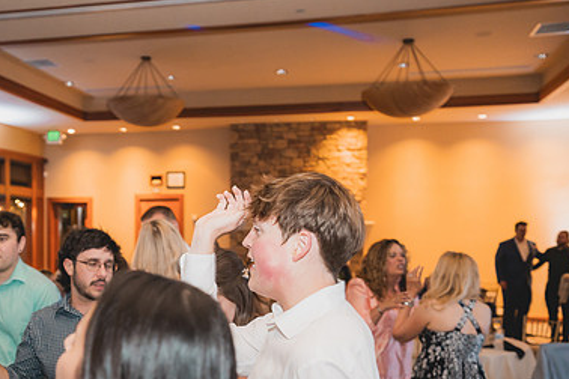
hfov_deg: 44.6
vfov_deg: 30.7
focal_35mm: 43
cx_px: 179
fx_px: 680
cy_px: 276
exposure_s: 1/40
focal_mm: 28
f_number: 2.8
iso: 2500
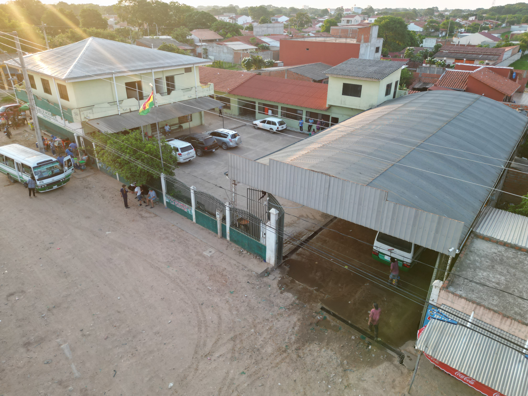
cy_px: 198
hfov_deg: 71.6
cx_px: 264
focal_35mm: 24
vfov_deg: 56.8
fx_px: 366
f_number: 1.7
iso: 130
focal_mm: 6.72
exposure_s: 1/400
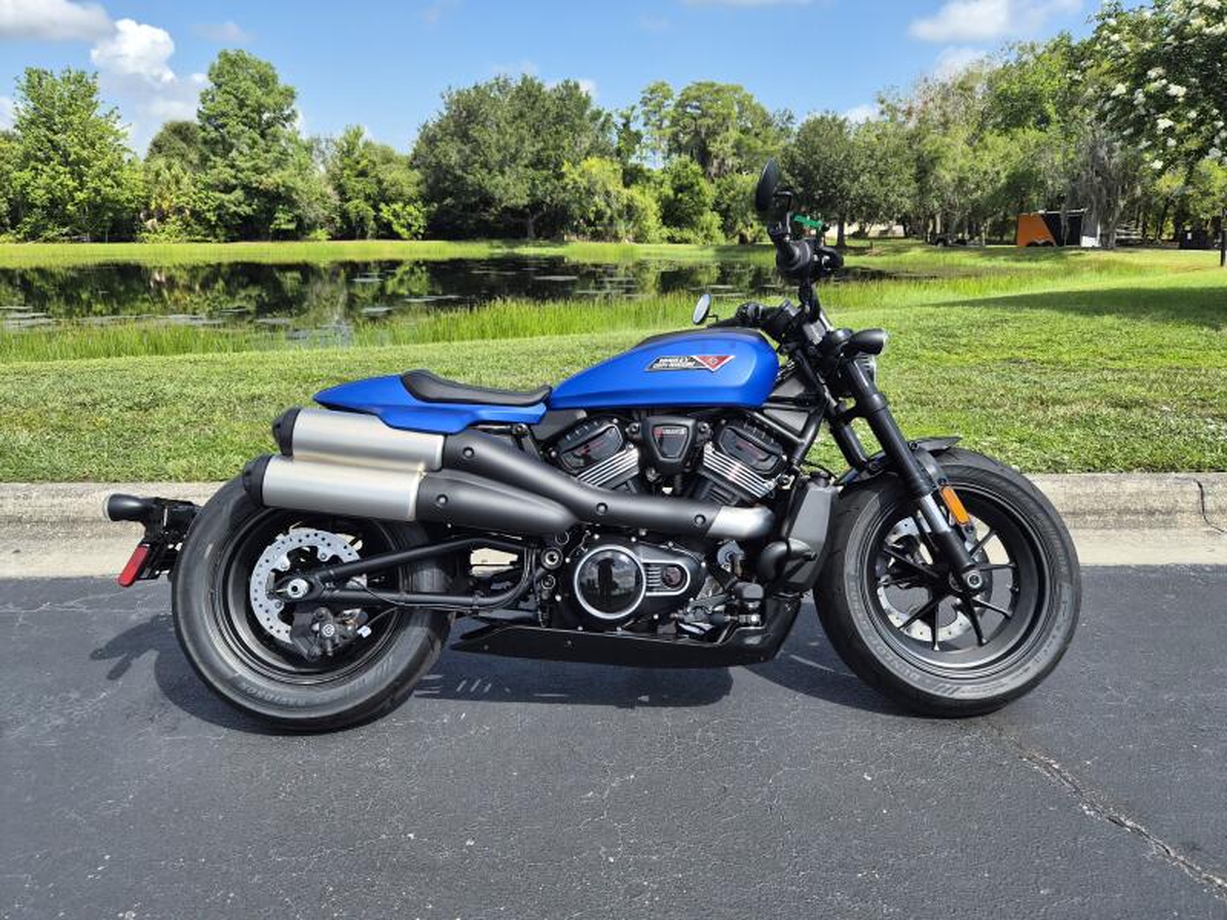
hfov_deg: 73.9
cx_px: 614
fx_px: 815
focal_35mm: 23
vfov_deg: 58.9
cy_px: 460
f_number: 1.8
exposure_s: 1/3128
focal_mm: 5.4
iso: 80
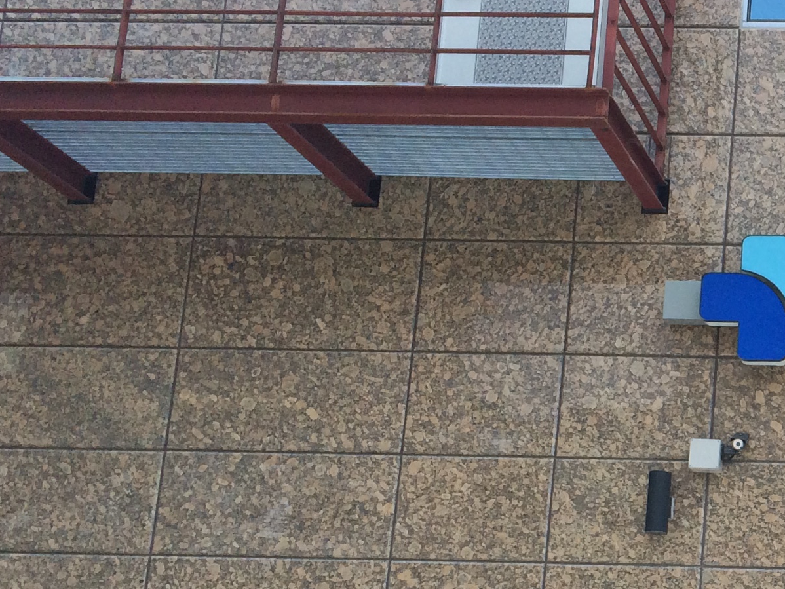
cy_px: 521
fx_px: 1792
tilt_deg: +11.9
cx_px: 1004
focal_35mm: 79
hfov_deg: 22.3
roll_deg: -1.7
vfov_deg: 18.4
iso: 32
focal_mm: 4.15
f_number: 2.2
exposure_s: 1/954
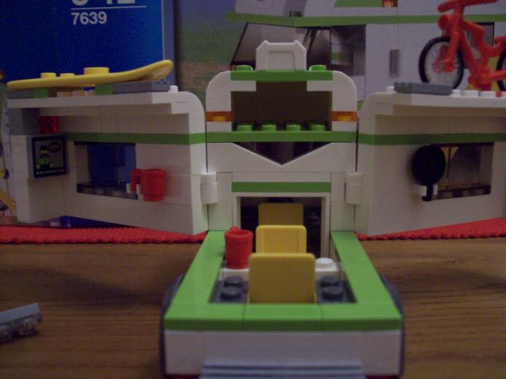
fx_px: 526
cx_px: 253
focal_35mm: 36
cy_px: 190
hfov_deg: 51.4
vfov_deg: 39.7
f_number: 2.7
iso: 200
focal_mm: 6
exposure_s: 1/8
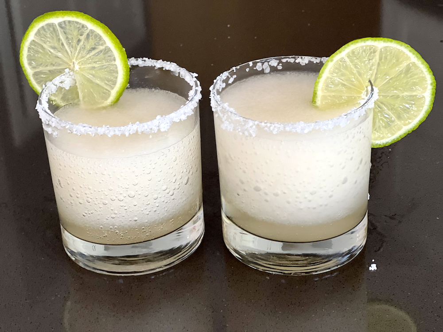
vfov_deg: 19.1
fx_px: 985
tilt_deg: -29.9
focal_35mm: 77
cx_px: 222
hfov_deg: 25.3
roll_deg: +3.8
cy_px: 166
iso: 200
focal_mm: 9
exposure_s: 1/40
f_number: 2.8
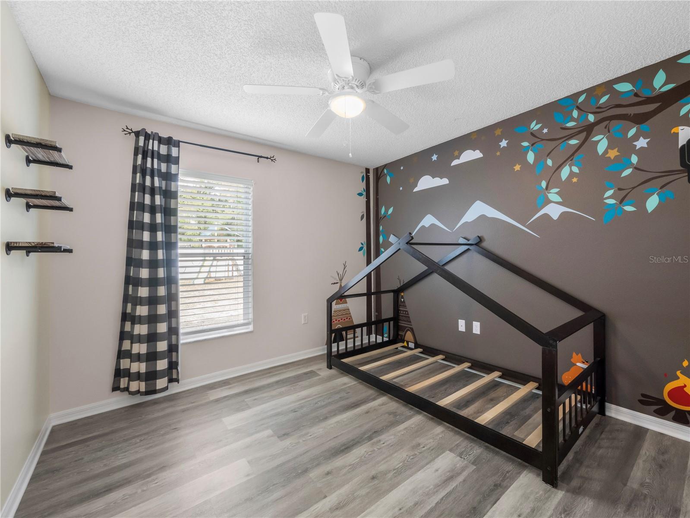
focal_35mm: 14
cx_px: 345
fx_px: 279
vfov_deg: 85.7
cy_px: 259
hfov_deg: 102.1
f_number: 8
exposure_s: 1/10
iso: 800
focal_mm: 7
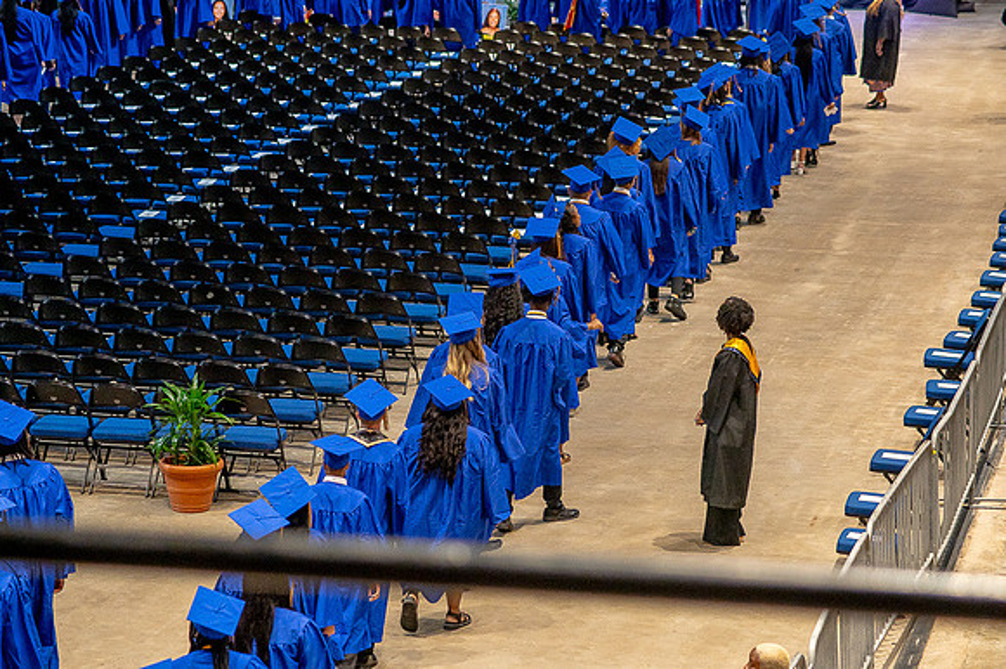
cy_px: 334
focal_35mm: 135
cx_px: 503
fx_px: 3770
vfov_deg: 10.1
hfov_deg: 15.2
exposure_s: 1/200
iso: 1600
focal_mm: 135
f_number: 5
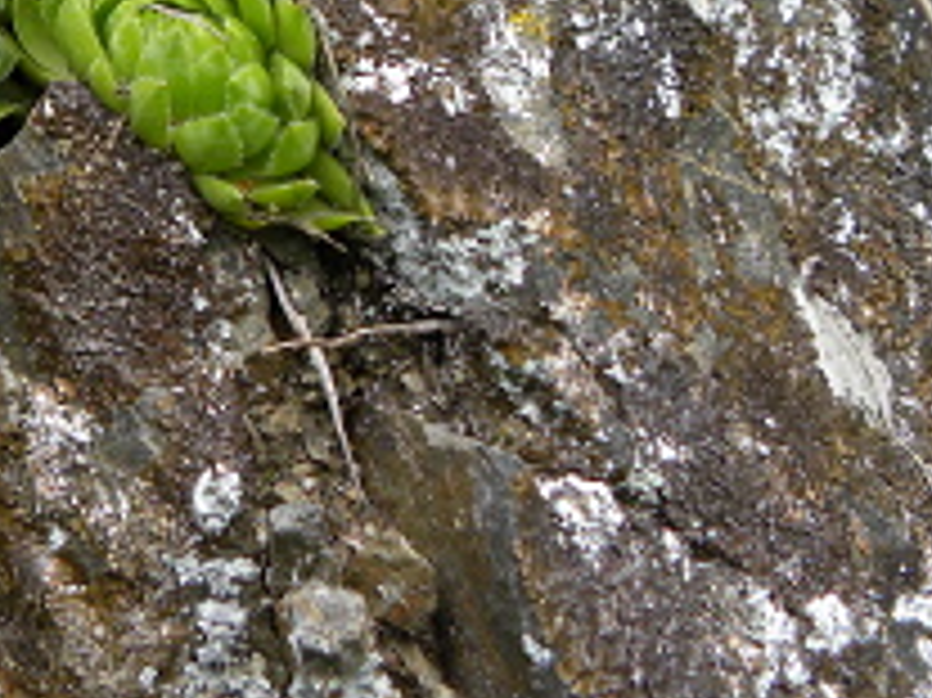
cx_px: -32
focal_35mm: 86
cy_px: -36
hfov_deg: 21.8
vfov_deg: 16.7
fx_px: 2314
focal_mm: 6.6
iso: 64
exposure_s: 1/92.7
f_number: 3.2
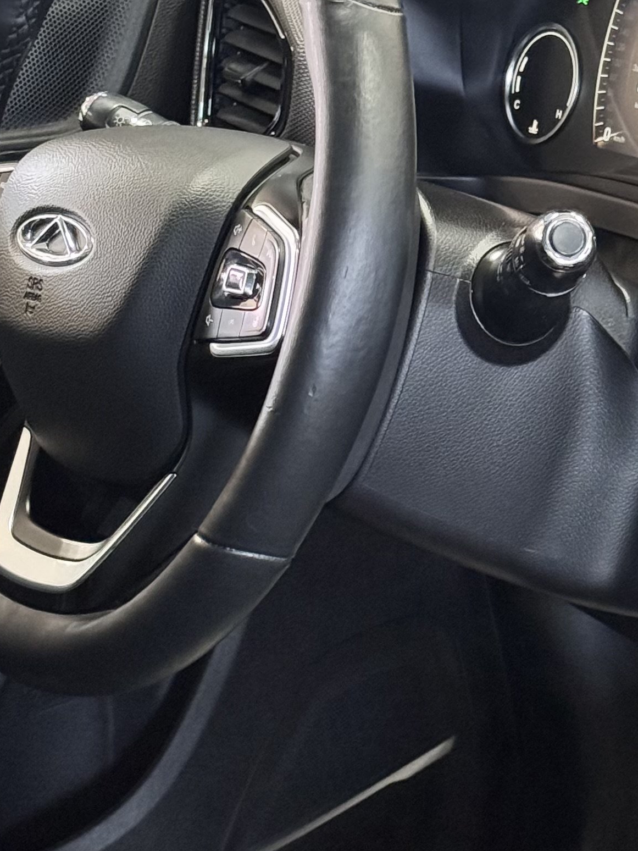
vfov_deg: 15.7
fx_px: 3072
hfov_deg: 11.8
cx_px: 534
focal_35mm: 125
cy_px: 649
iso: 500
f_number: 1.78
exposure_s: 1/36
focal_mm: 6.76
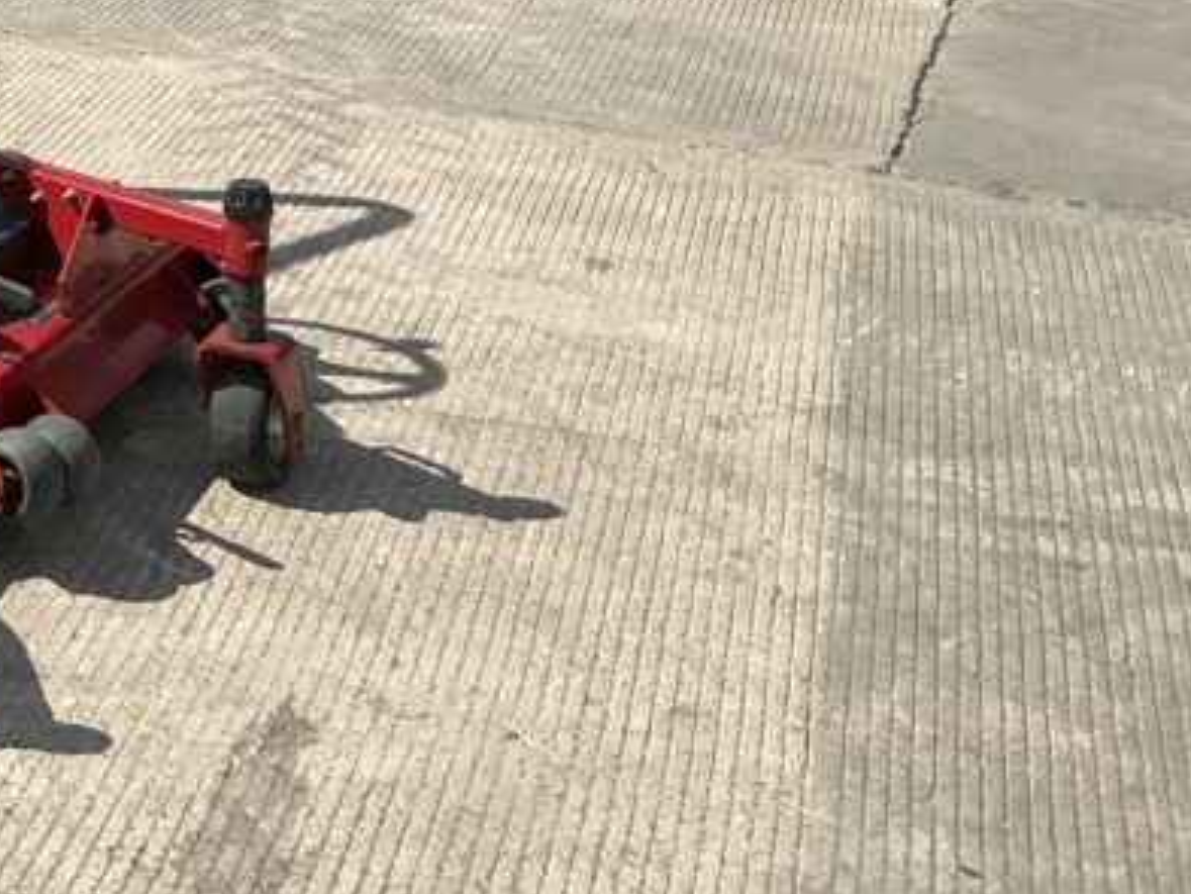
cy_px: -118
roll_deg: -1.7
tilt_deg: -13.0
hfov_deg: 24.2
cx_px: -239
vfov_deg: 19.3
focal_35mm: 73
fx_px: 2512
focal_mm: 3
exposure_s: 1/2320
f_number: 1.8
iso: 25
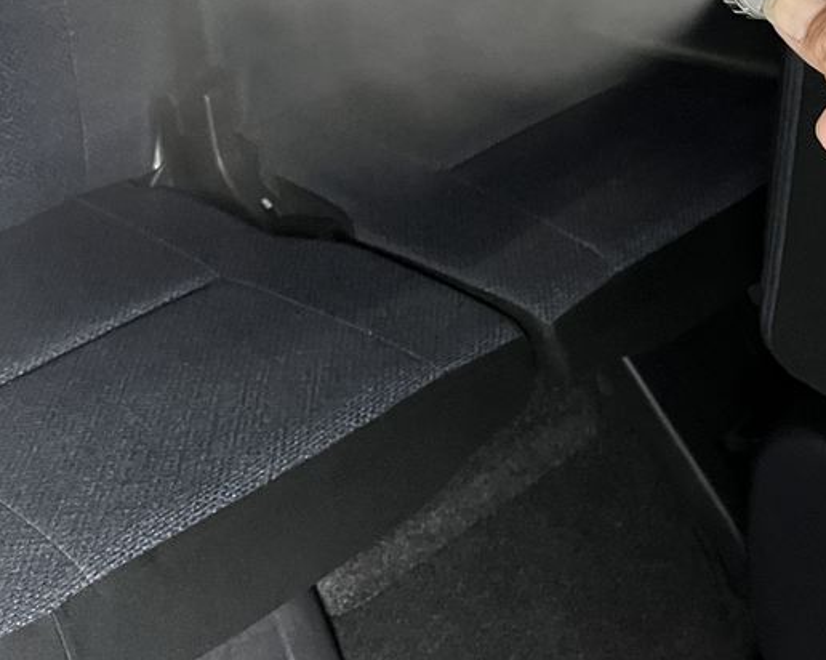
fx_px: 1539
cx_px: 448
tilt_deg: -28.6
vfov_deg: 23.4
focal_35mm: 63
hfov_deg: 30.0
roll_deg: -4.7
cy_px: 46
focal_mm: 5.1
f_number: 1.6
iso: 640
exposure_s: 1/30
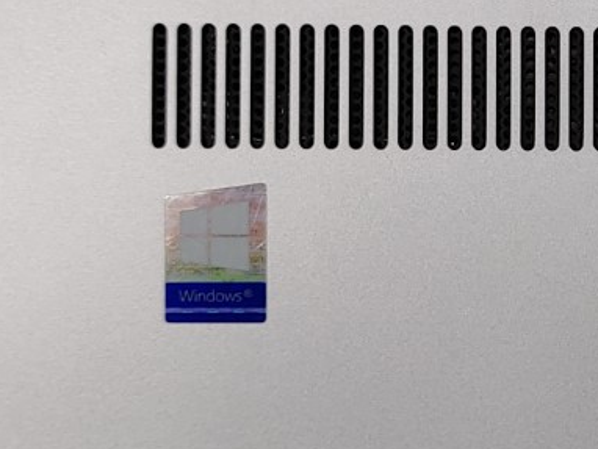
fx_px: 1694
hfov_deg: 19.2
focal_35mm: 98
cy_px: 189
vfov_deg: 15.1
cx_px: 657
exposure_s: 1/312
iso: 50
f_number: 1.8
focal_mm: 4.36
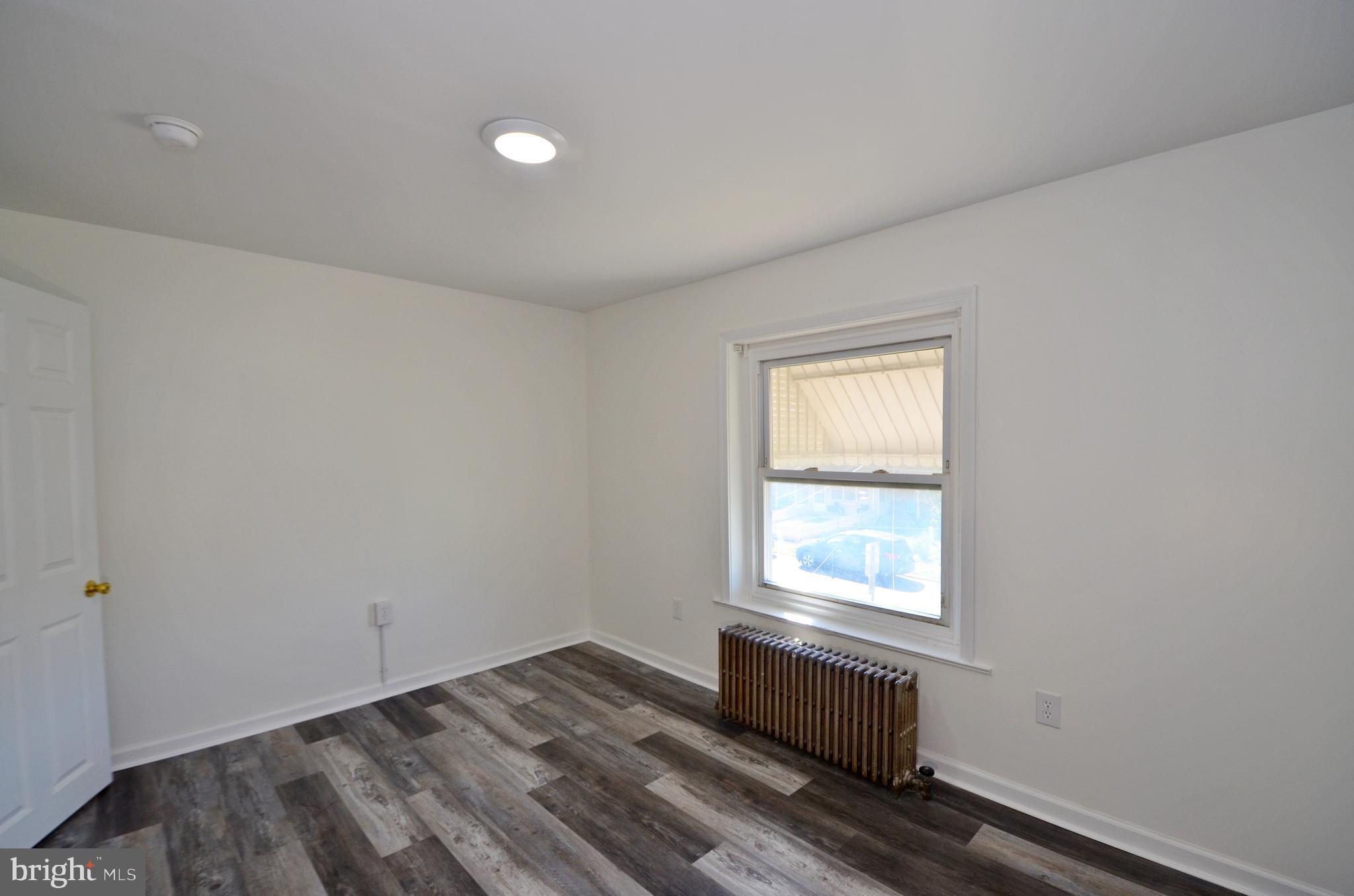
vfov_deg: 77.1
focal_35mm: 15
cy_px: 448
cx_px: 677
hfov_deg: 100.5
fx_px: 563
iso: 250
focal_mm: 10
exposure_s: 1/125
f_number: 5.6
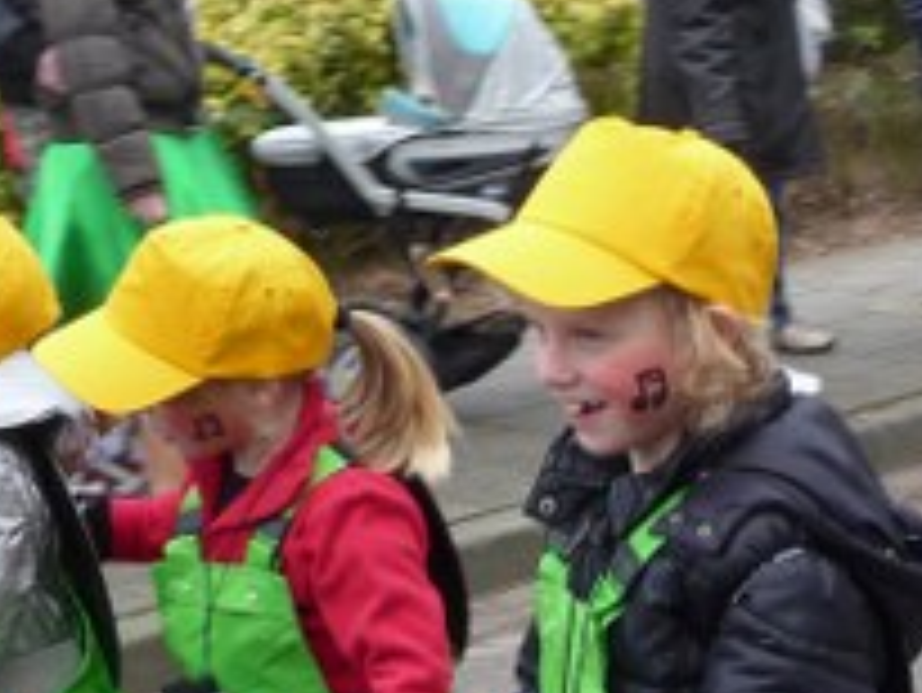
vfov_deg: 14.0
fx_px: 2825
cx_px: 1084
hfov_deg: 17.7
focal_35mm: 106
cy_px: 472
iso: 100
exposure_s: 1/125
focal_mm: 5.6
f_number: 3.6
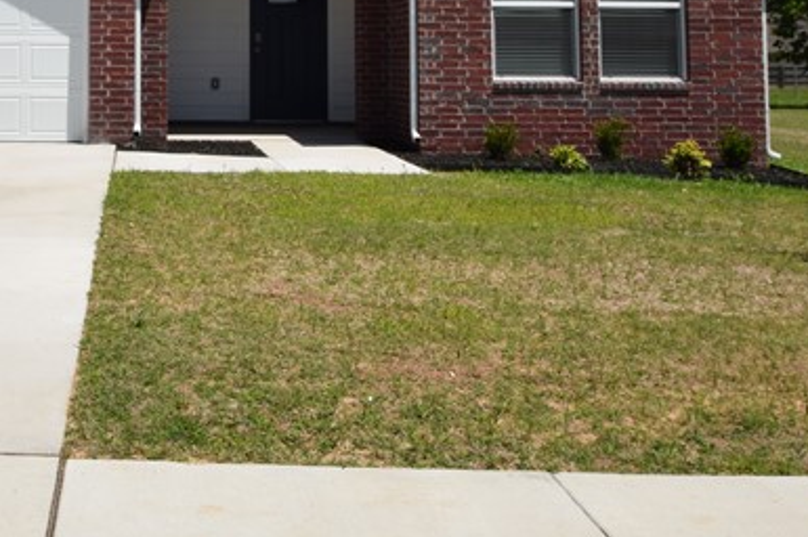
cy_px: -78
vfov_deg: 25.3
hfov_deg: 38.6
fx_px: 1092
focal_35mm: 49
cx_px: 130
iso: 100
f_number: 11
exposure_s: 1/200
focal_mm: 11.5
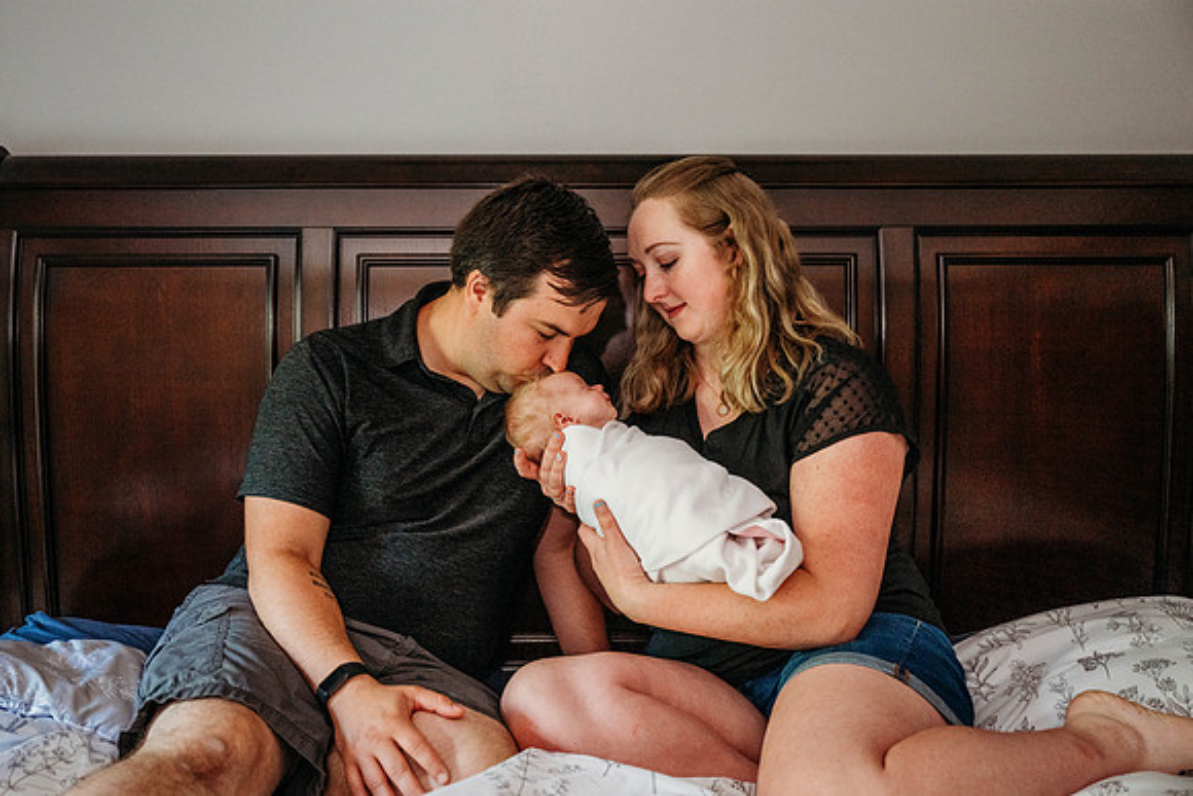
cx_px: 569
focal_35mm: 39
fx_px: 1299
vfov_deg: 34.1
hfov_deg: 49.3
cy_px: 398
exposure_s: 1/250
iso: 2000
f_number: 2.8
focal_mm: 36
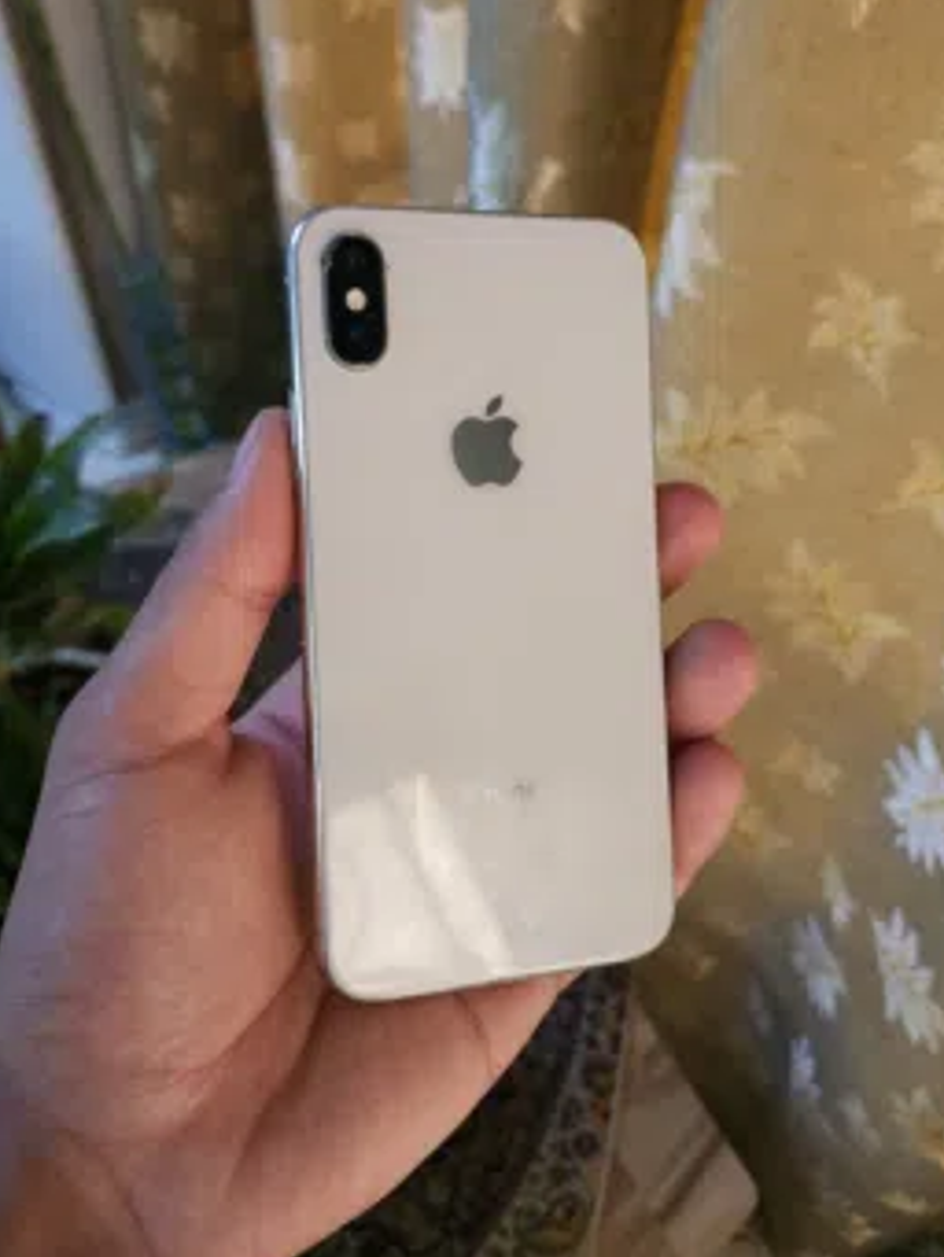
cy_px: 568
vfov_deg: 65.2
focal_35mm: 27
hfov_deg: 51.4
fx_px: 981
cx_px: 461
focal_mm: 5.54
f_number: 1.8
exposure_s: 1/30
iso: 500
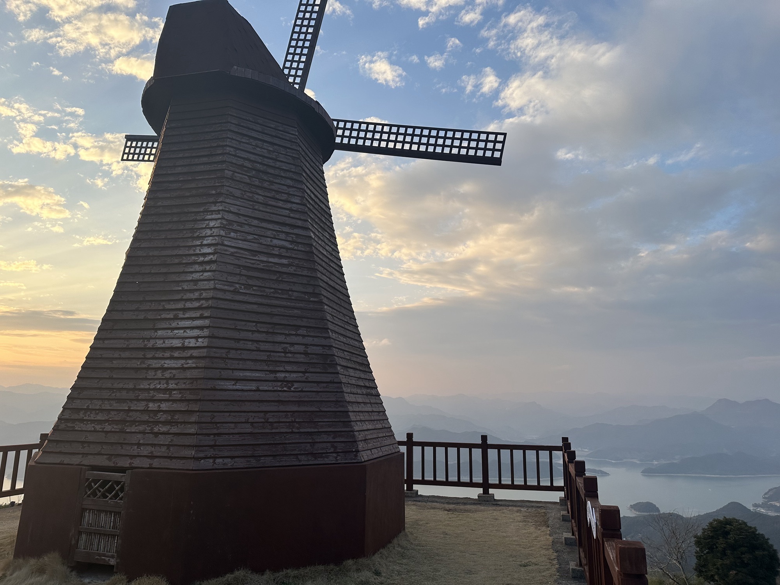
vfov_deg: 56.8
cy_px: 292
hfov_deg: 71.6
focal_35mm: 24
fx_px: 541
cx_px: 390
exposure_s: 1/1357
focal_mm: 6.86
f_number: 1.78
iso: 80
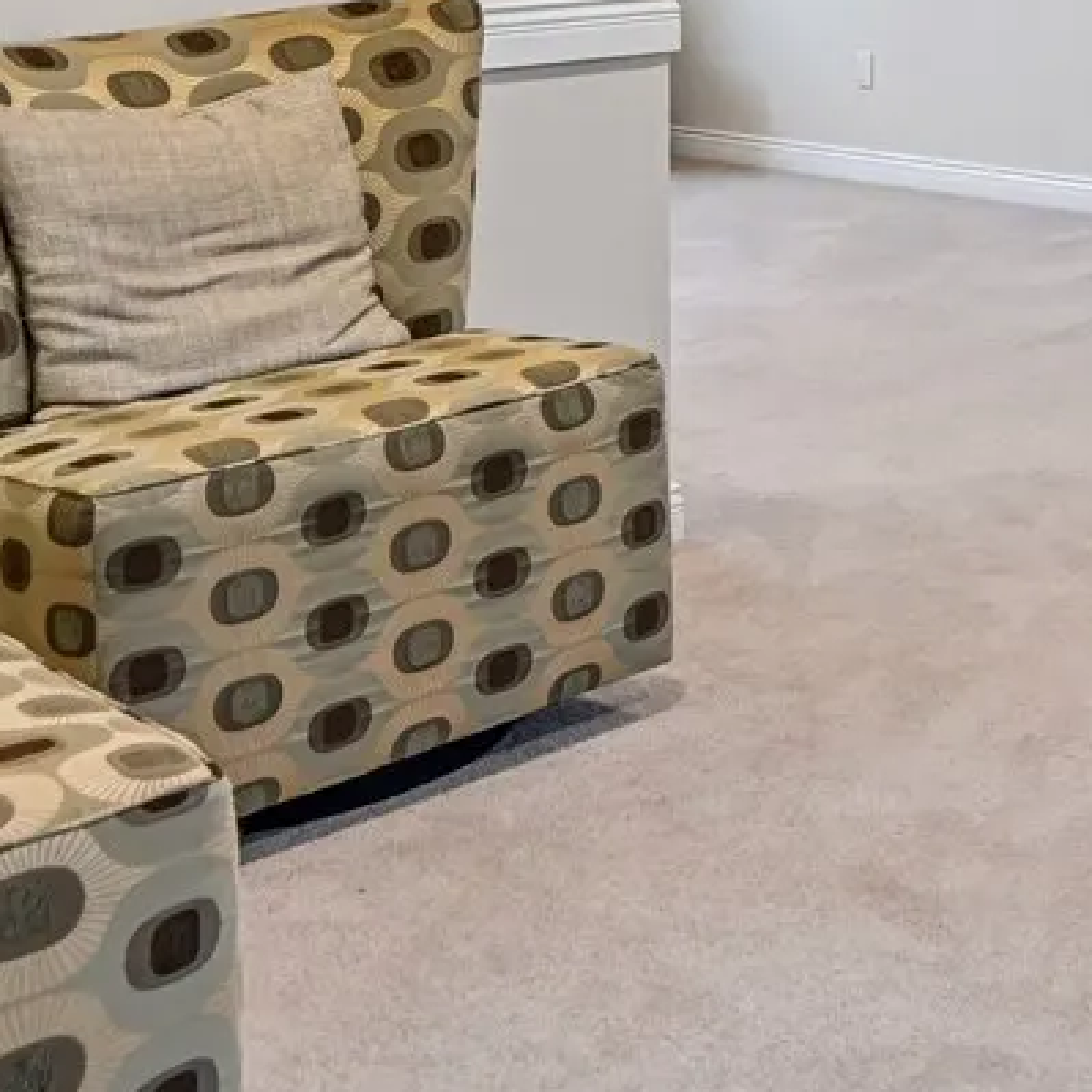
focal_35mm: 65
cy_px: -218
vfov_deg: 24.1
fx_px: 2320
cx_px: 1983
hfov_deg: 19.5
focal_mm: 18
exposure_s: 1/15
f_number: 8
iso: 400
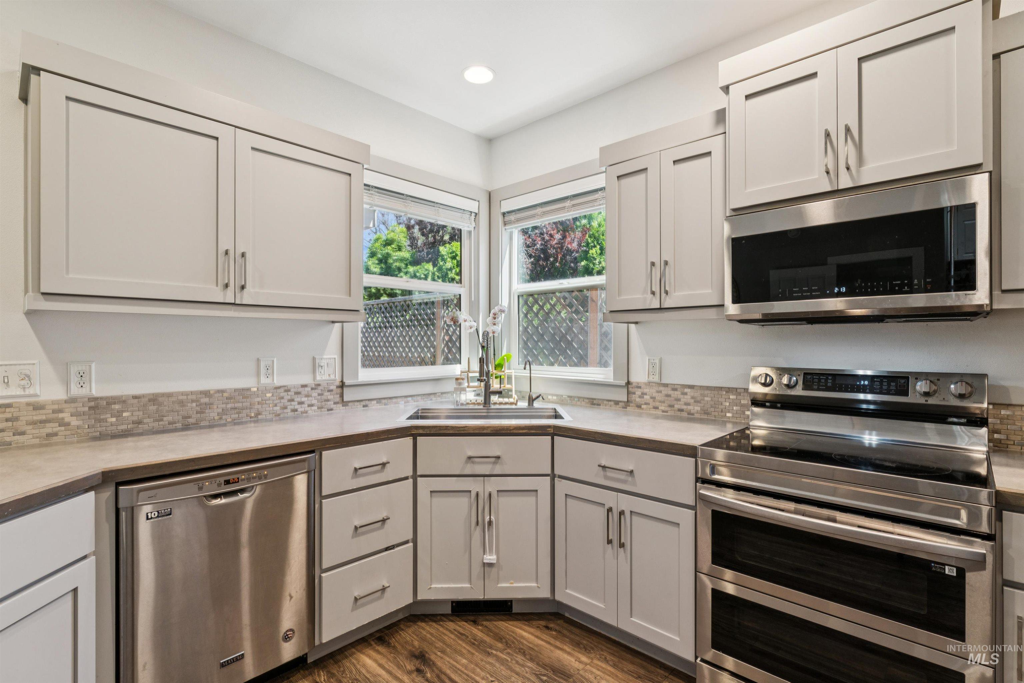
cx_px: 512
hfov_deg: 93.3
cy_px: 342
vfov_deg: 70.4
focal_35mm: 17
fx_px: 484
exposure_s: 1/13
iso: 400
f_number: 13
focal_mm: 17
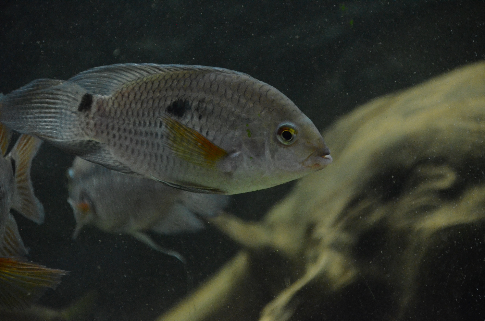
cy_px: 160
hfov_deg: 7.4
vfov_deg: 4.9
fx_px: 3731
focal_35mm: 278
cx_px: 242
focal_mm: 185
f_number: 6.3
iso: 3200
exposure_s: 1/125
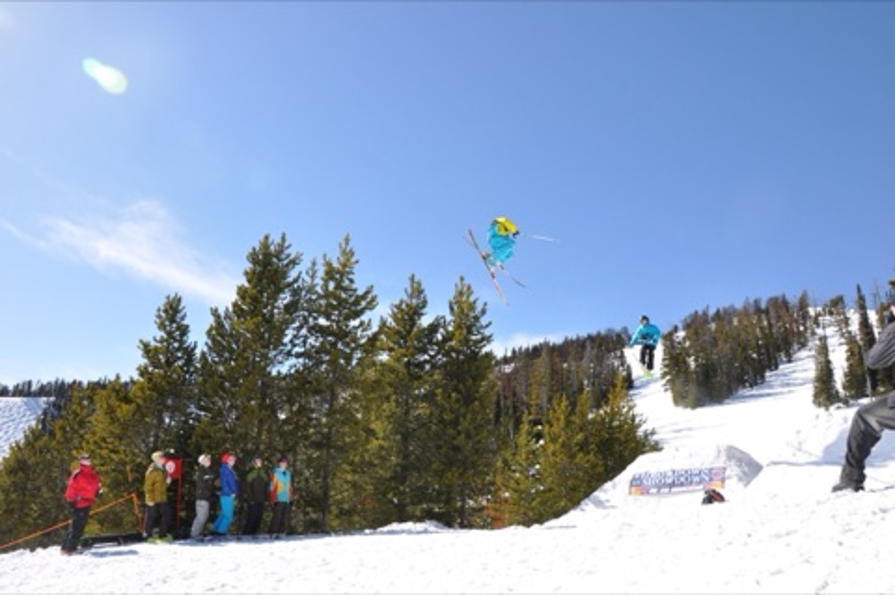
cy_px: 298
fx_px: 671
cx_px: 448
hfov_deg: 67.4
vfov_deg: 47.8
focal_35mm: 27
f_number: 10
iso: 200
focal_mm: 18
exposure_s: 1/400
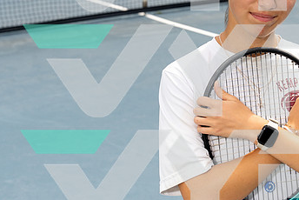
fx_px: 981
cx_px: 244
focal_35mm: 118
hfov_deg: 17.2
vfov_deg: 11.6
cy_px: 71
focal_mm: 70
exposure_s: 1/250
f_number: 8
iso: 100
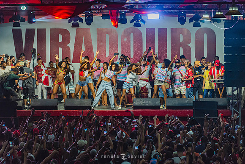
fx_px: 1021
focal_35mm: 150
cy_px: 82
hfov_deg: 13.7
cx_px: 122
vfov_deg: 9.2
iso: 3200
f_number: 4
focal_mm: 150
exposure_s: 1/500
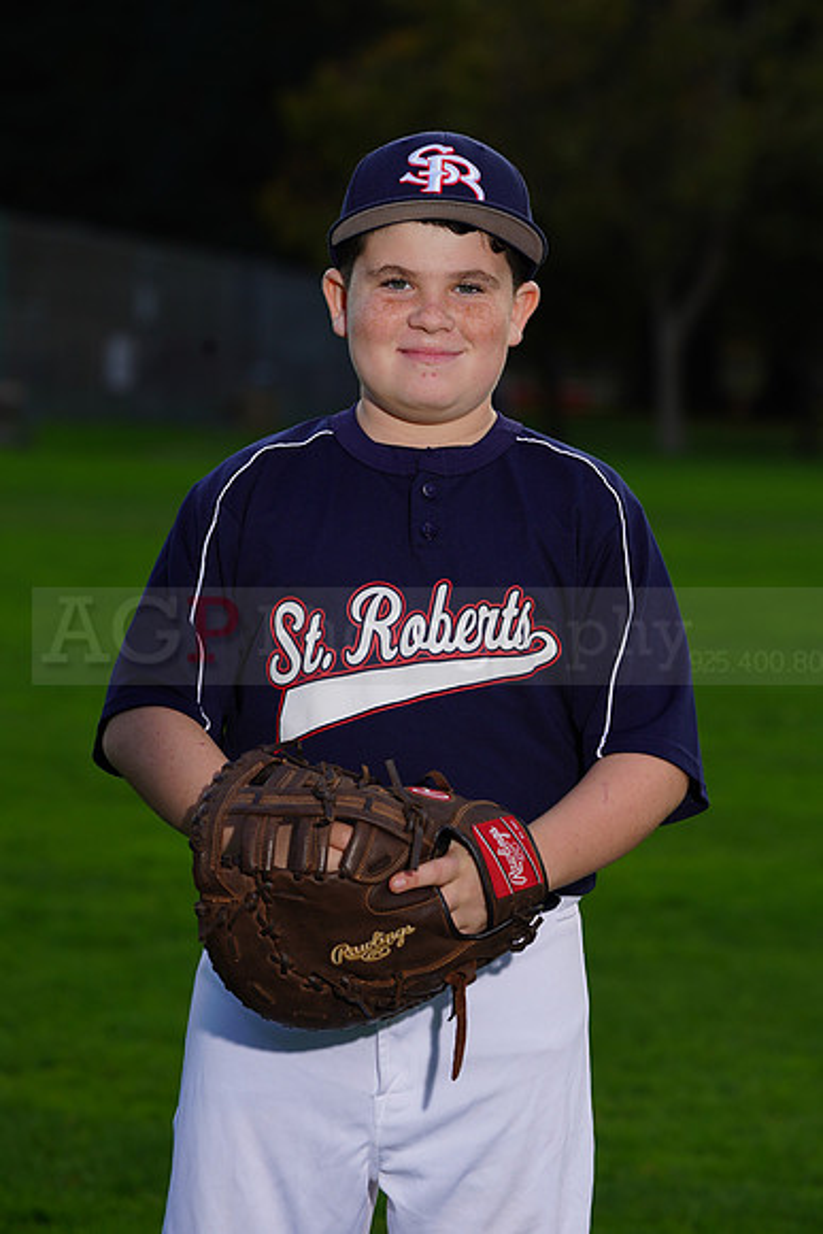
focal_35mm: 190
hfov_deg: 7.2
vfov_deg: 10.8
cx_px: 412
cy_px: 617
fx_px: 6511
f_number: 8
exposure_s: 1/250
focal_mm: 190
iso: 160
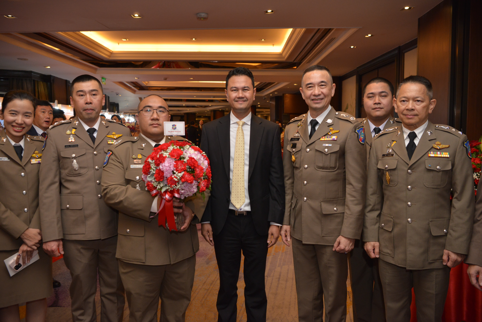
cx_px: 241
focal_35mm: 30
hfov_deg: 61.9
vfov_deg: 43.6
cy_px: 161
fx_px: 402
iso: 1600
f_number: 4
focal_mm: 30
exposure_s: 1/250
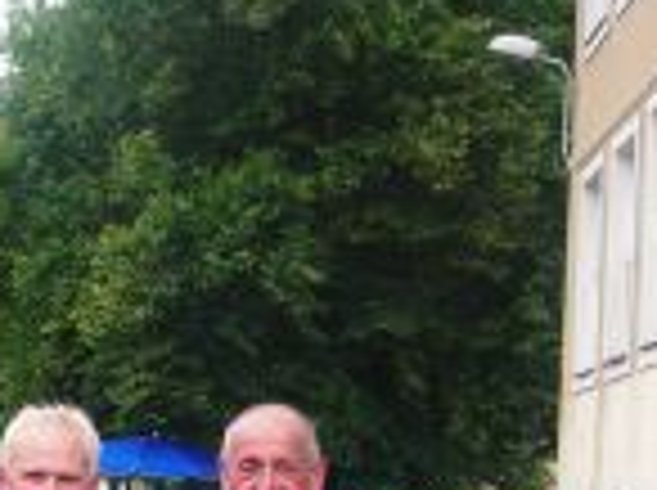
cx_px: 243
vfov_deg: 12.4
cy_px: 512
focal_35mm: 117
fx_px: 2217
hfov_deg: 16.8
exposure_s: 1/99.3
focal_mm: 6.3
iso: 50
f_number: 3.2
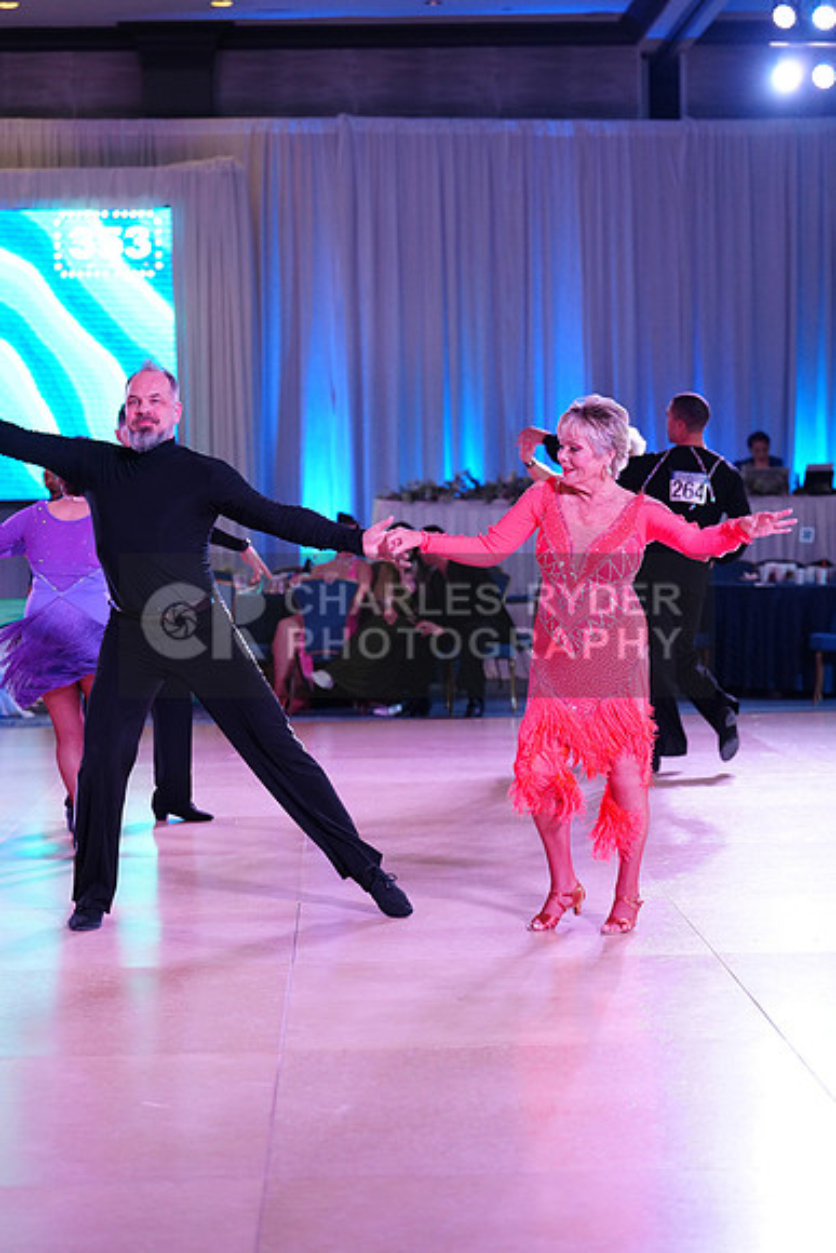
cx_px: 418
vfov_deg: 28.8
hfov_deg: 19.5
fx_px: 2437
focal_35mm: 70
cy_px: 626
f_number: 2.8
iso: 2000
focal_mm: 70
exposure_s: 1/500
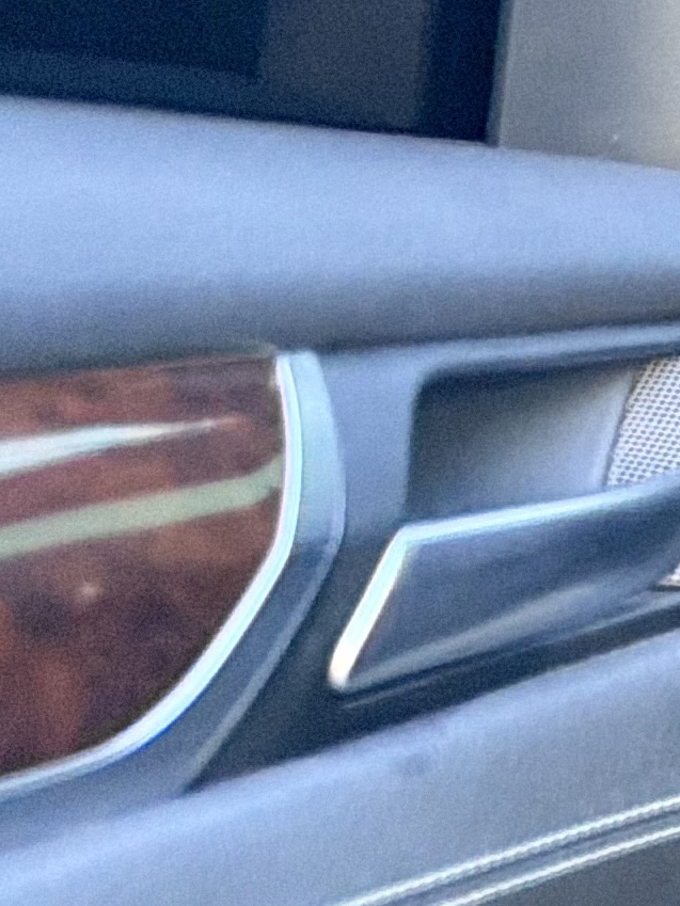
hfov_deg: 9.6
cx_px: 2131
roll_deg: +1.9
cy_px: 459
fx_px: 2985
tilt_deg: -10.1
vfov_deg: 17.3
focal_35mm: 114
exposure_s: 1/121
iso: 800
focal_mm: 6.76
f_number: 1.78
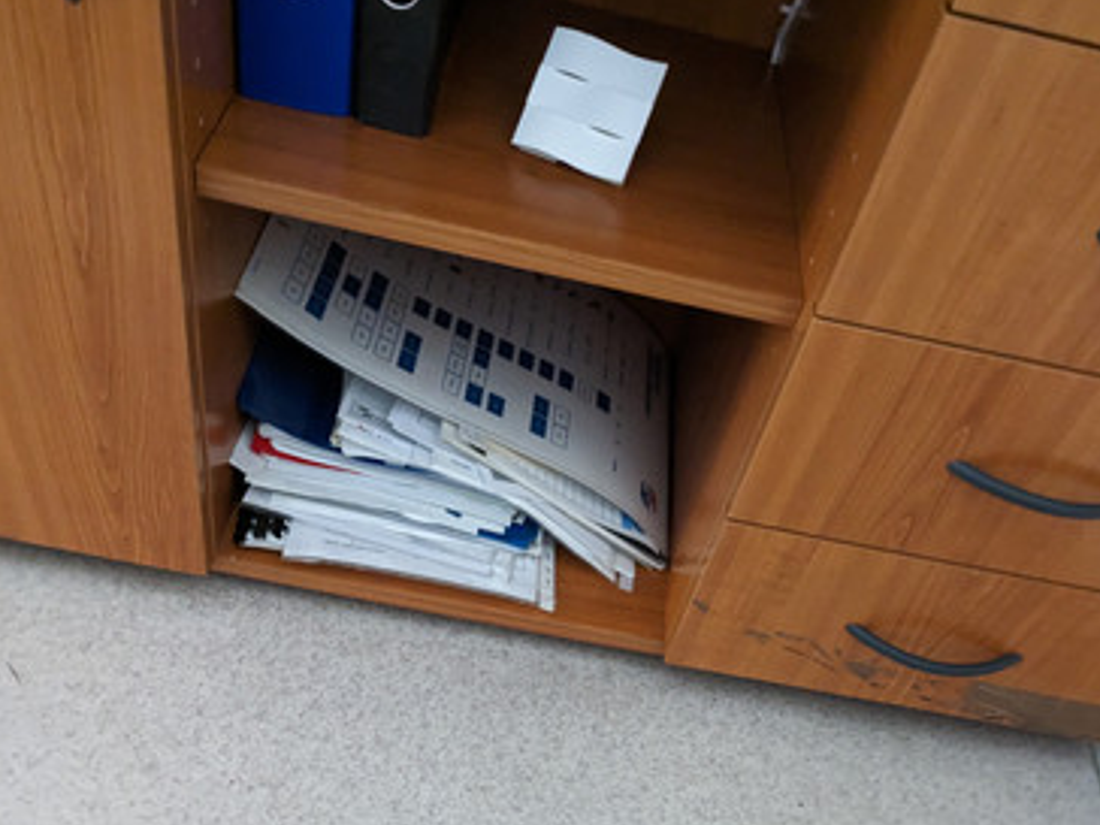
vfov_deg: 39.8
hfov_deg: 55.4
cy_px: 740
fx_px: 1049
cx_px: 556
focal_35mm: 33
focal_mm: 6.81
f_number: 1.85
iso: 4128
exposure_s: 1/34.2
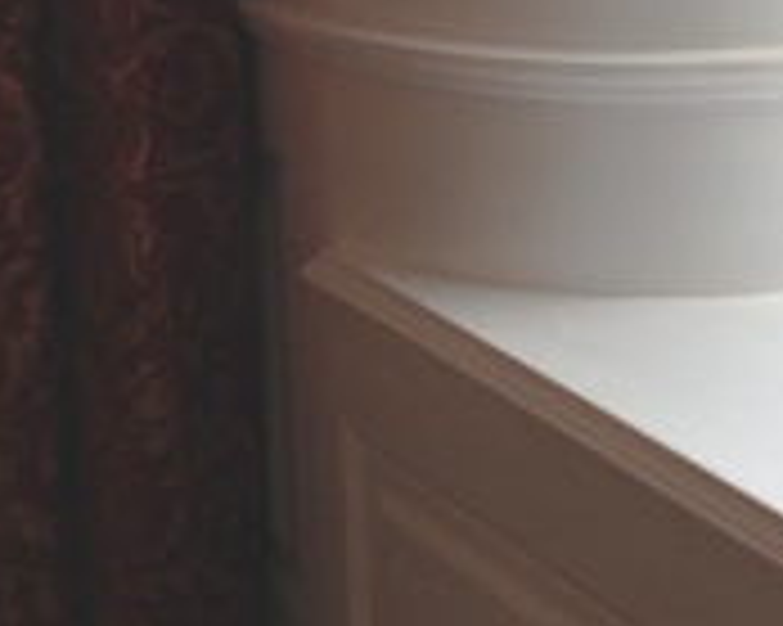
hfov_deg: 21.4
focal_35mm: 88
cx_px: 670
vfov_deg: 17.2
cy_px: 90
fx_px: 2038
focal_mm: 4.28
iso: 64
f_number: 2.4
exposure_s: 1/126
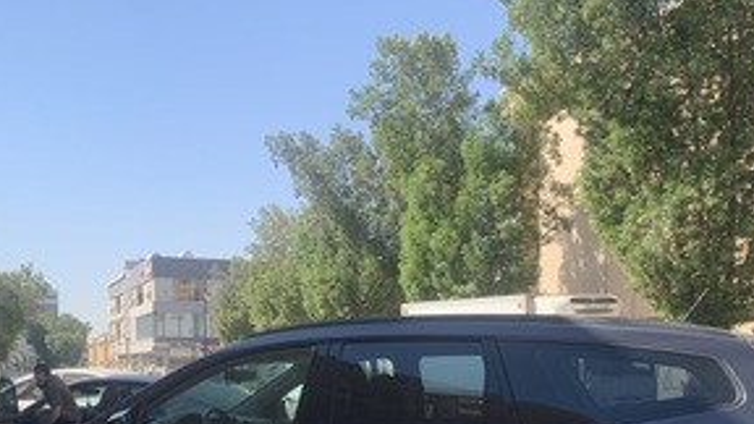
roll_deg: +1.2
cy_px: 383
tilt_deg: -1.7
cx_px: 376
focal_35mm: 45
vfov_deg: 25.7
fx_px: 900
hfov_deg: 45.5
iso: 25
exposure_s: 1/1332
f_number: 1.8
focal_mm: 4.25
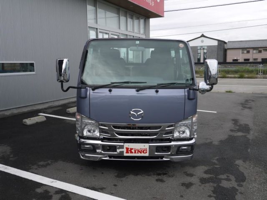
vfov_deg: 44.2
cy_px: 100
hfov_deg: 56.8
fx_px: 247
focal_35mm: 32
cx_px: 134
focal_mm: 16
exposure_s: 1/250
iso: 160
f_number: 6.3
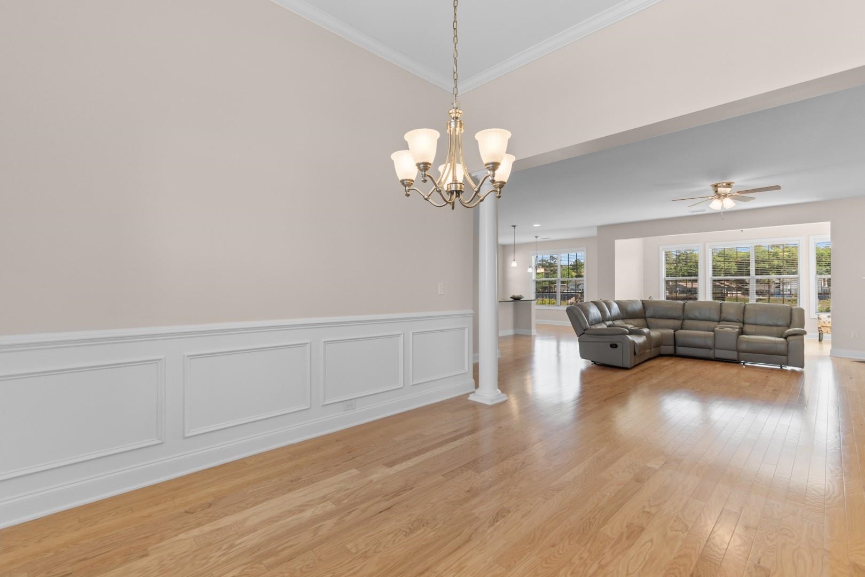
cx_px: 432
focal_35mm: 15
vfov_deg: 77.3
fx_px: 360
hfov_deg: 100.4
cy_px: 288
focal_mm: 10
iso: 100
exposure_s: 1/3
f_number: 4.5
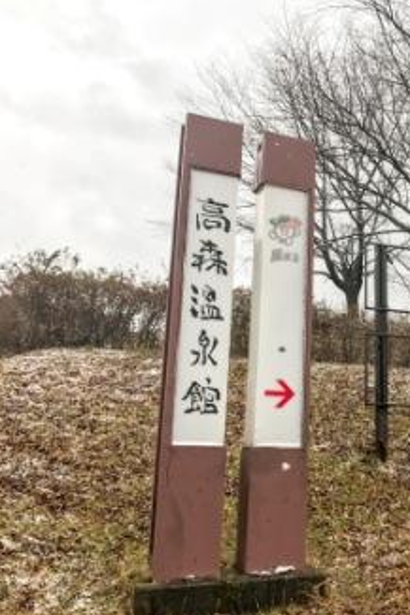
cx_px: 408
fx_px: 684
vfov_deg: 48.5
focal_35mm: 40
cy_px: 311
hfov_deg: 31.0
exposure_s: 1/335
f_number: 1.8
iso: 20
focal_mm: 3.99
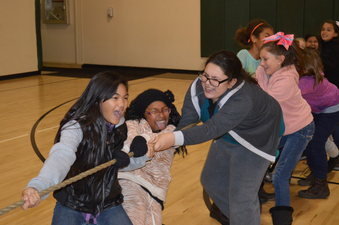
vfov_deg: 23.7
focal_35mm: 57
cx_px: 170
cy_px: 112
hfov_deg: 35.1
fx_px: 536
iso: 1250
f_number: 5
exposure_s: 1/60
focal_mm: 38
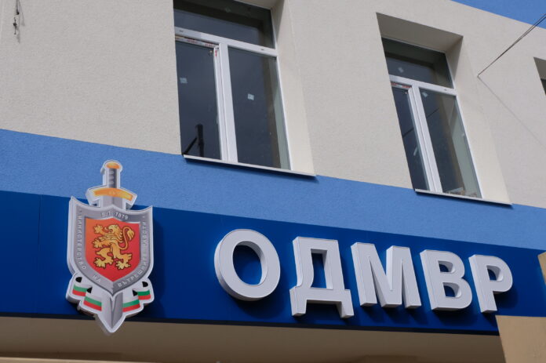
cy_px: 182
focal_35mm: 44
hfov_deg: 44.5
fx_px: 667
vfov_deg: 30.5
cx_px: 273
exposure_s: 1/400
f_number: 8
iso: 200
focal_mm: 29.5
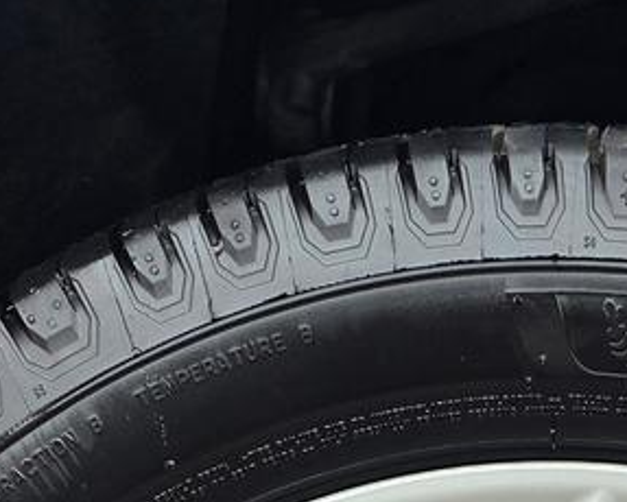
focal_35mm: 100
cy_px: 993
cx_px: 513
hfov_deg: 19.0
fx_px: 1857
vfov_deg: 13.3
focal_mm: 6.3
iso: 40
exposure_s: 1/180
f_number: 1.7
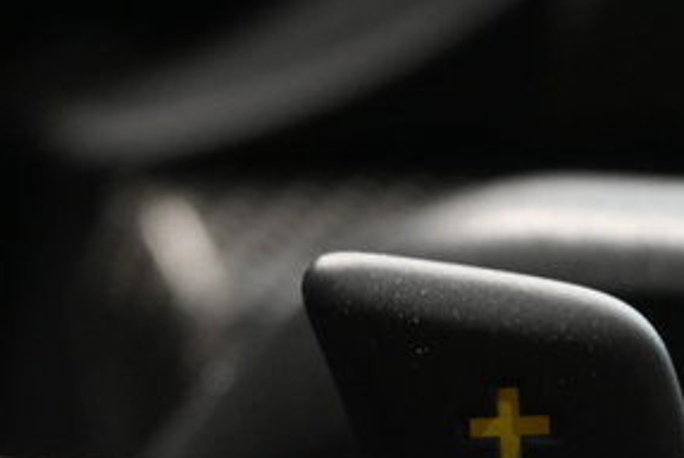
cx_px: 328
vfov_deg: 10.3
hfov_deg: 15.5
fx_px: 2517
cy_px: 396
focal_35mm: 132
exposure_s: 1/50
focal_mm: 33
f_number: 5
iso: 2500
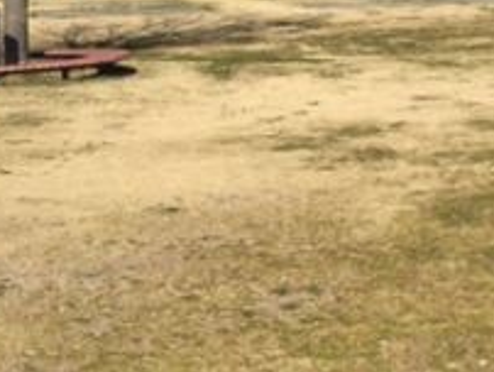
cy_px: 24
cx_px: 426
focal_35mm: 86
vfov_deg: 16.9
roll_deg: +0.8
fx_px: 1229
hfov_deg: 22.3
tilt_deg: -3.0
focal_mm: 4.15
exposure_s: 1/2825
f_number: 2.2
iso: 32
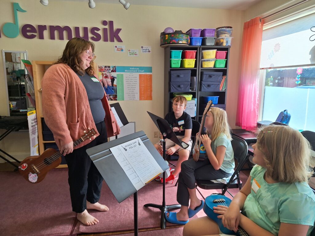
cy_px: 118
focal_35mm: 23
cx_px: 158
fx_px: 209
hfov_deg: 73.9
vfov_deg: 58.9
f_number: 1.8
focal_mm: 5.54
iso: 40
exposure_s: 1/224
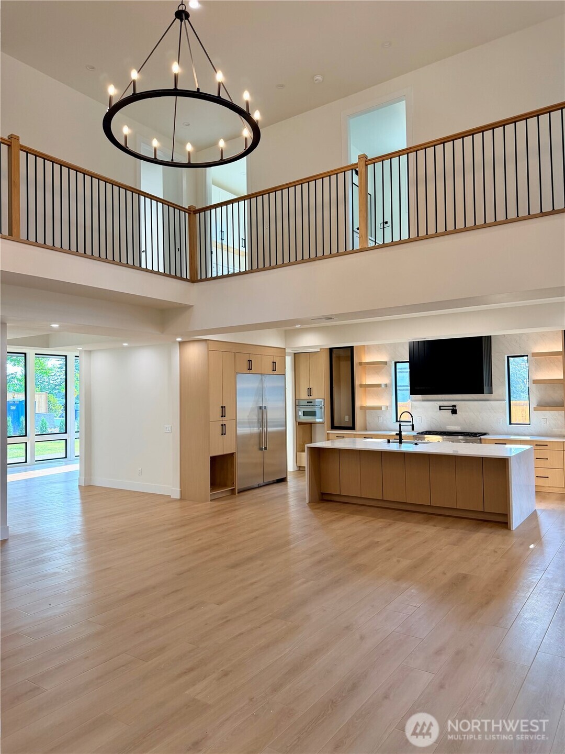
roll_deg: +0.5
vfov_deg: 71.6
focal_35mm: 24
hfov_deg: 56.8
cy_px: 377
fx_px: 522
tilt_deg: +1.6
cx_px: 282
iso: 125
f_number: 1.78
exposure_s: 1/164
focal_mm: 6.76
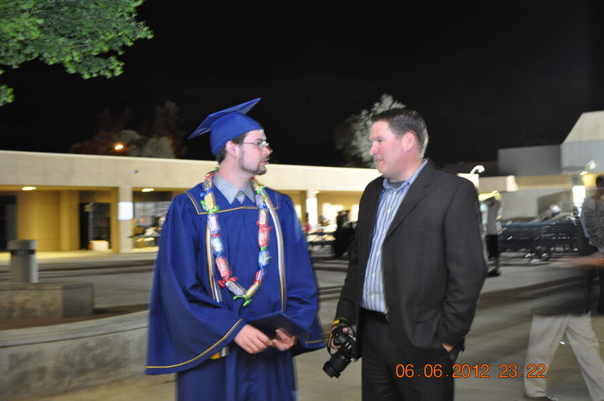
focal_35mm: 48
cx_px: 302
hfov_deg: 41.2
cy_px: 200
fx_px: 804
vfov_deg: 28.0
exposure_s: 1/3
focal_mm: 32
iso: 1600
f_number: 4.8
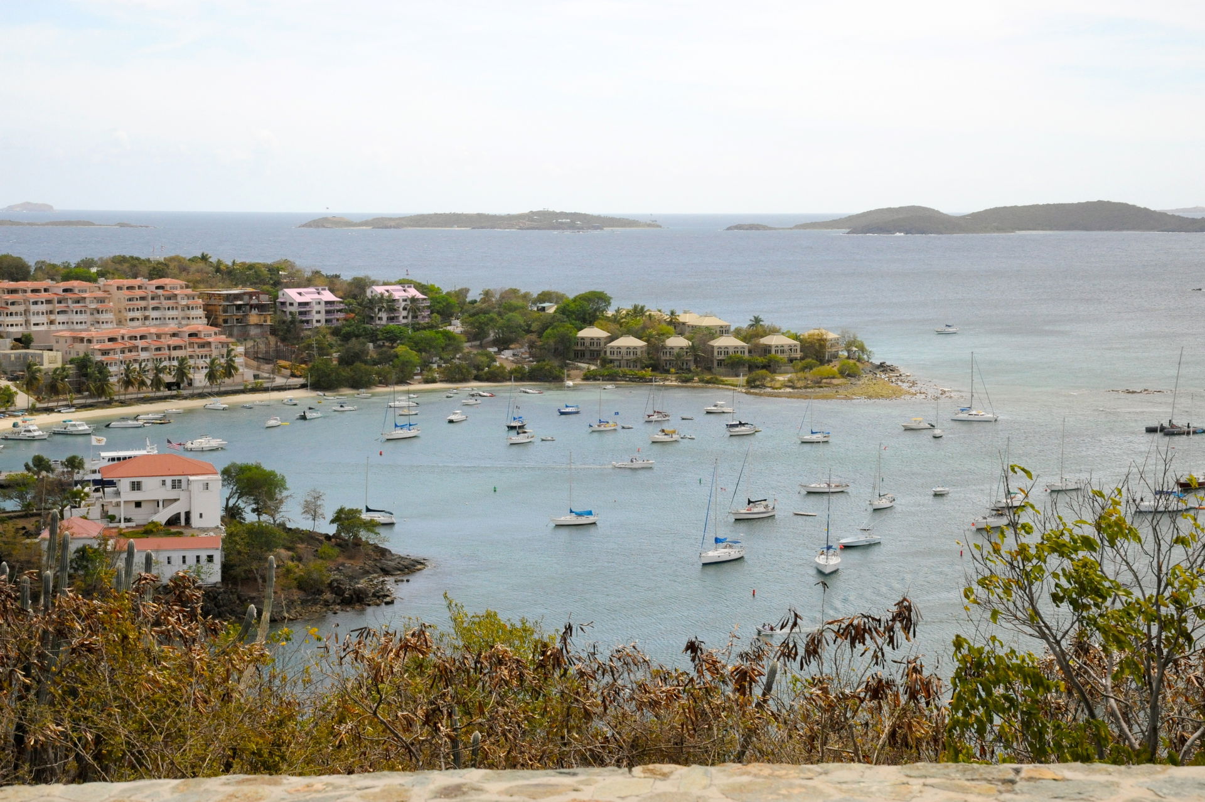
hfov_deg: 32.4
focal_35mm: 62
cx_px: 602
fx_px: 2074
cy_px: 401
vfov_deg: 21.9
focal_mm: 62
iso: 3200
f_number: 16
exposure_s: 1/1000
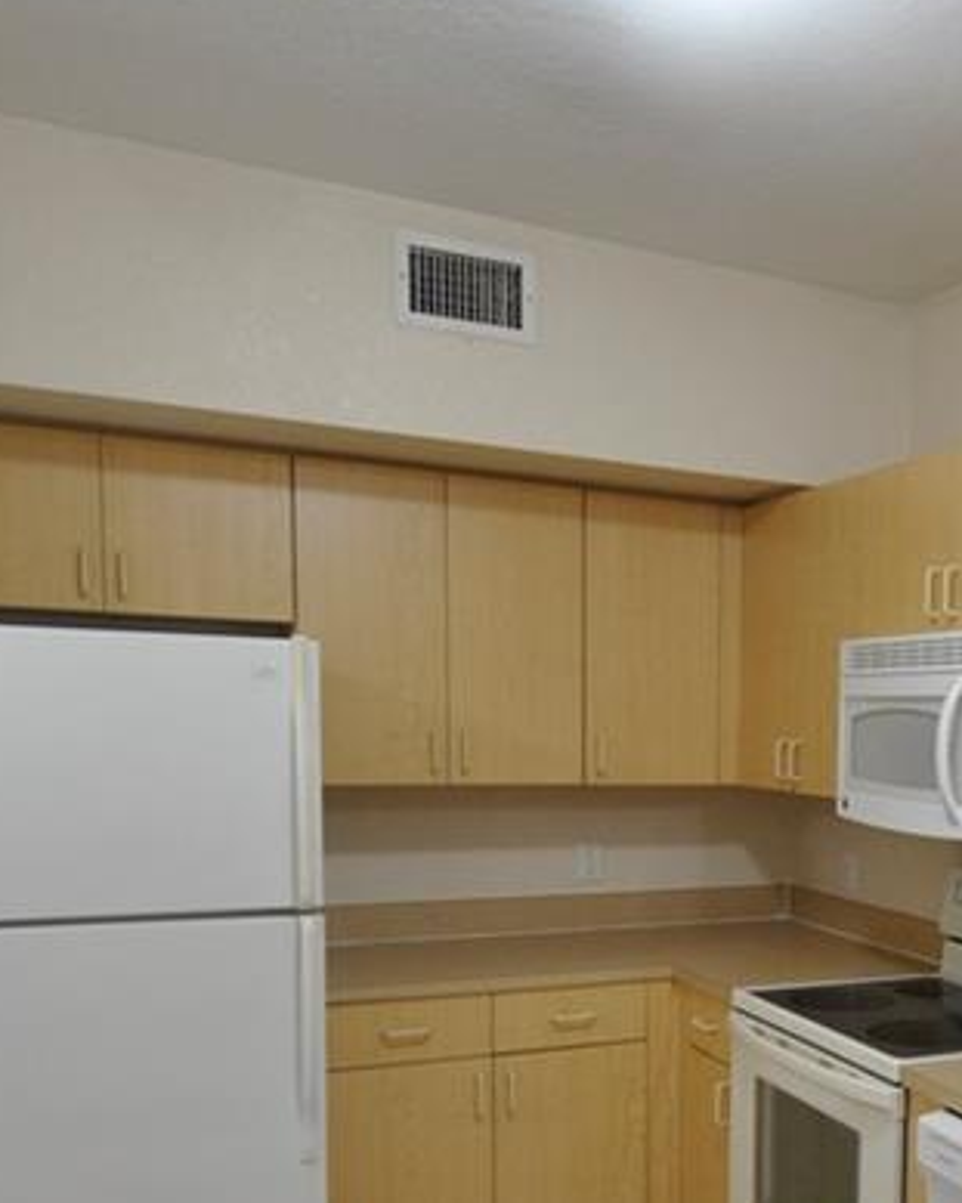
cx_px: 919
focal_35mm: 37
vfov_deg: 48.2
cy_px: 812
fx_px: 1317
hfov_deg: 36.8
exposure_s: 1/60
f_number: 4
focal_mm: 10
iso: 640
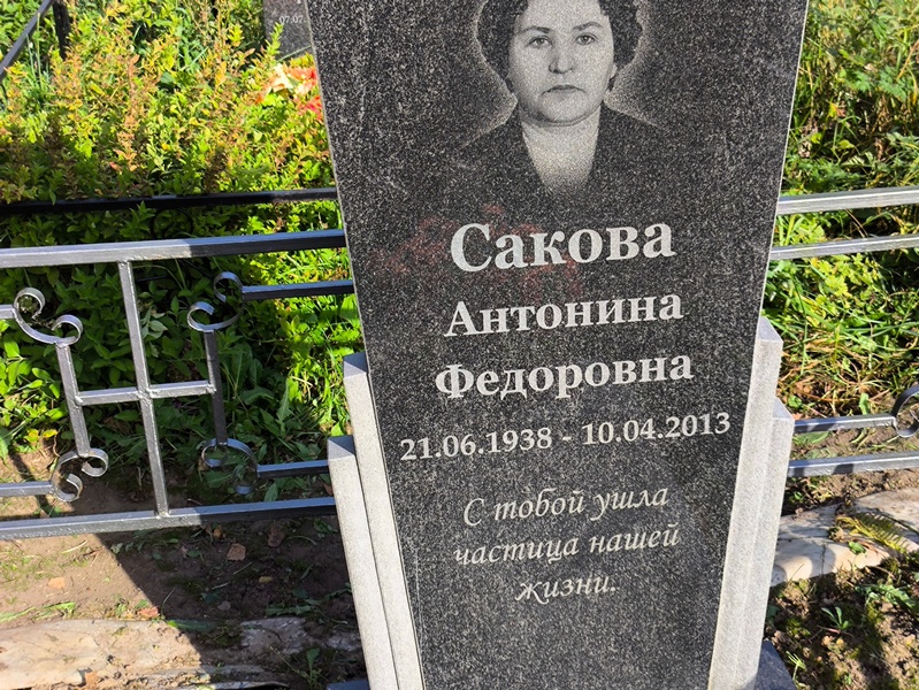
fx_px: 1328
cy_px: 345
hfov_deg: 38.2
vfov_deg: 29.1
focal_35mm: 50
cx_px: 460
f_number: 1.7
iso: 50
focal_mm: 4.71
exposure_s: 1/754
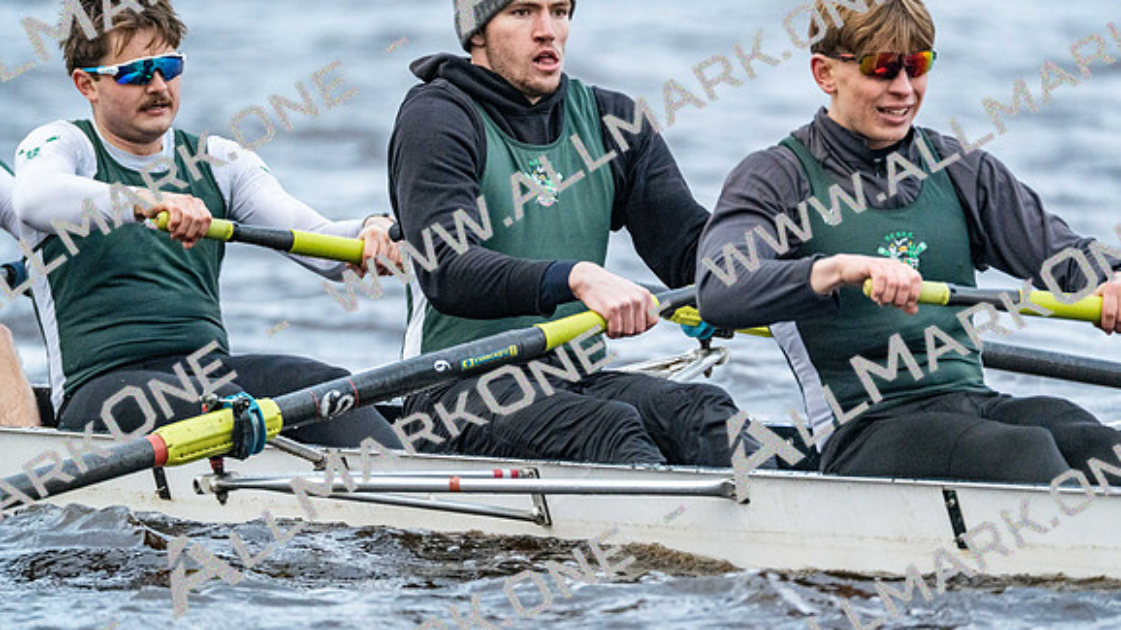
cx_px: 560
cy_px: 319
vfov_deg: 1.9
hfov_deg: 3.4
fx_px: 18754
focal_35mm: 631
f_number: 6.3
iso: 8000
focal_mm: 600
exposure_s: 1/1600
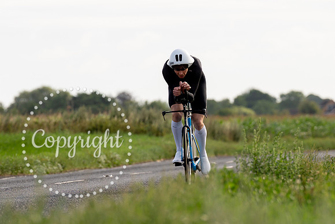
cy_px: 131
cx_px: 157
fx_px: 2983
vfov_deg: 4.3
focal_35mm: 320
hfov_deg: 6.4
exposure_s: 1/1000
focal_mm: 178
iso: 160
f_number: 4
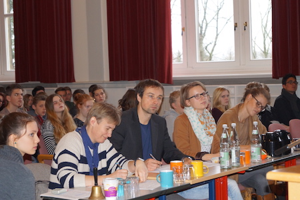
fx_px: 687
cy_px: 100
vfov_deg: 16.6
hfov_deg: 24.6
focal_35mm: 82
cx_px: 150
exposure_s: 1/60
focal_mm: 55
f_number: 5.6
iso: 1000
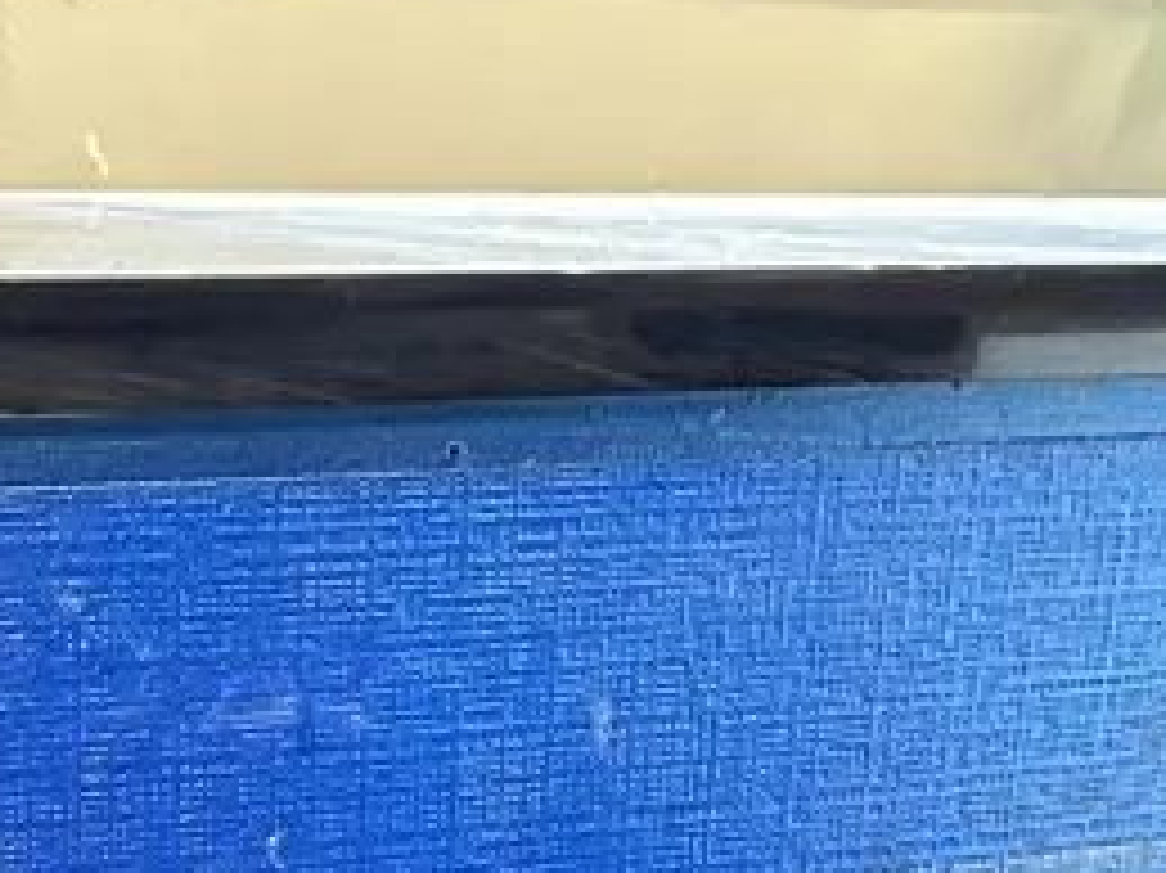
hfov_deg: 20.5
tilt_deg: -23.6
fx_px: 3198
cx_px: 288
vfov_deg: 14.2
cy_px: 1449
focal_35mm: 95
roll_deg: -0.8
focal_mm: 6.86
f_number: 1.78
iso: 500
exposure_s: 1/50
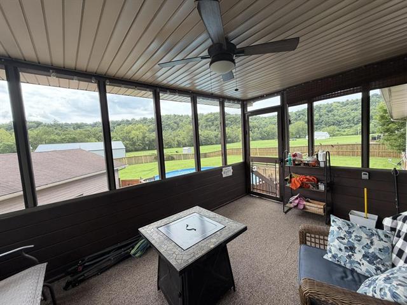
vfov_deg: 85.7
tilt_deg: -4.7
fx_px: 165
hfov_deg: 102.1
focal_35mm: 14
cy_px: 152
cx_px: 204
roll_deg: +3.5
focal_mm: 2.22
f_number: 2.2
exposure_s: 1/159
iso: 64
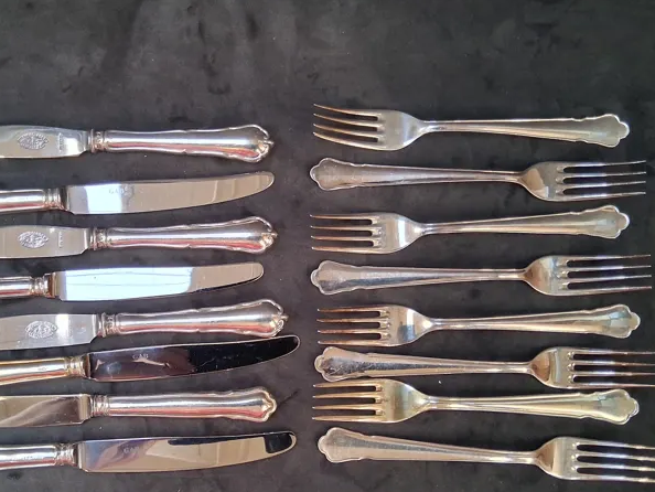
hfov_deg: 51.9
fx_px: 663
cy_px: 290
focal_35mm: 35
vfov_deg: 40.6
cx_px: 236
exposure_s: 1/100
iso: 320
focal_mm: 3.98
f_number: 1.8
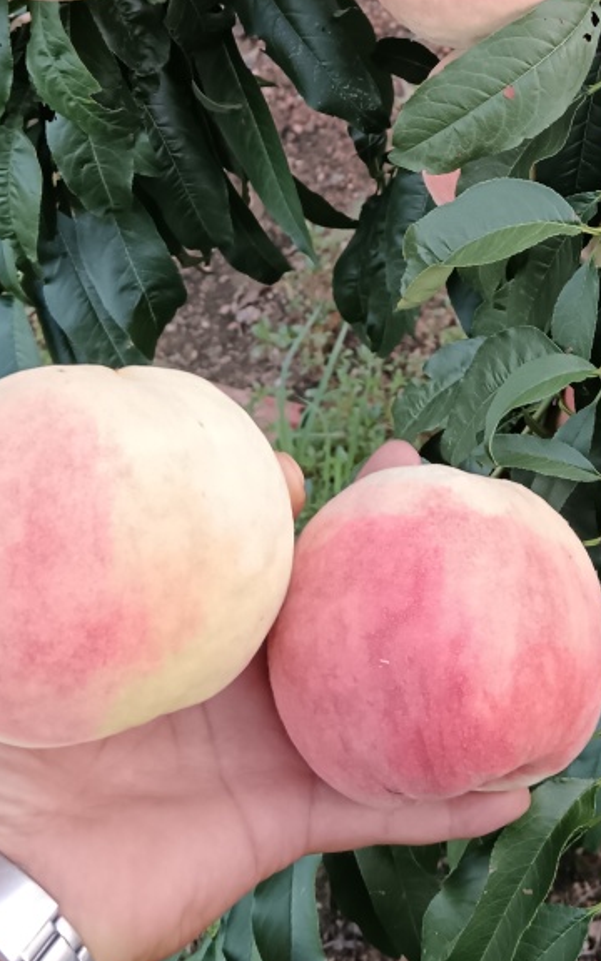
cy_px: 161
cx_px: 487
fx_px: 1389
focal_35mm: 53
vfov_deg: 36.6
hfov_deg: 24.0
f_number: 1.9
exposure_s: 1/50
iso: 350
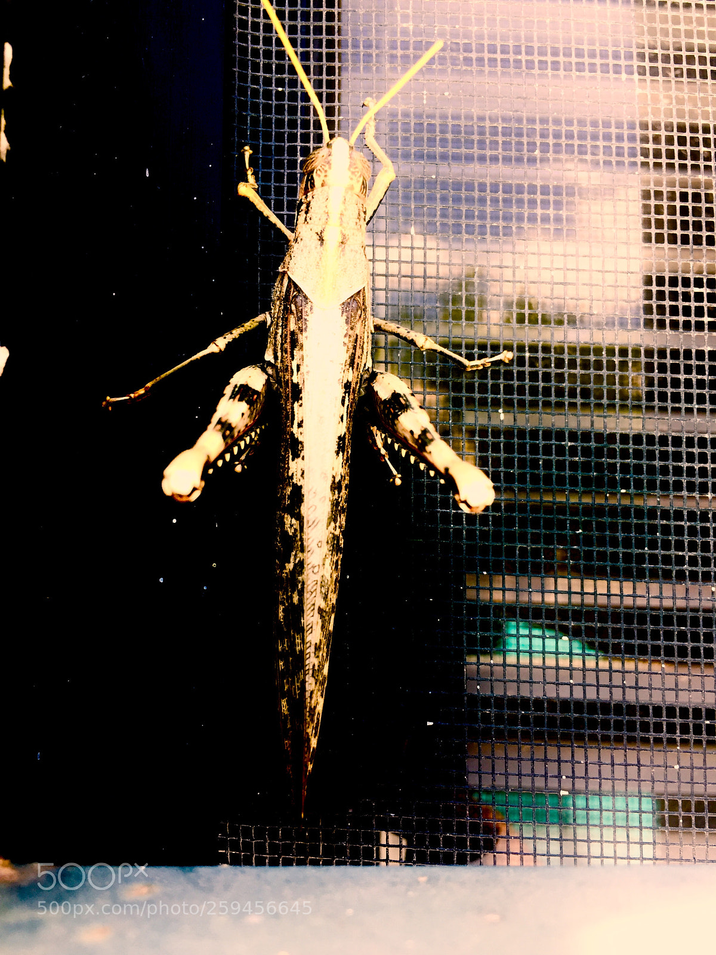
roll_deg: -0.5
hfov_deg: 48.2
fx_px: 800
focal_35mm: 29
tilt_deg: +5.5
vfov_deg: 61.7
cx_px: 358
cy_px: 478
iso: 32
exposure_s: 1/120
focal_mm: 4.15
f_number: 2.2
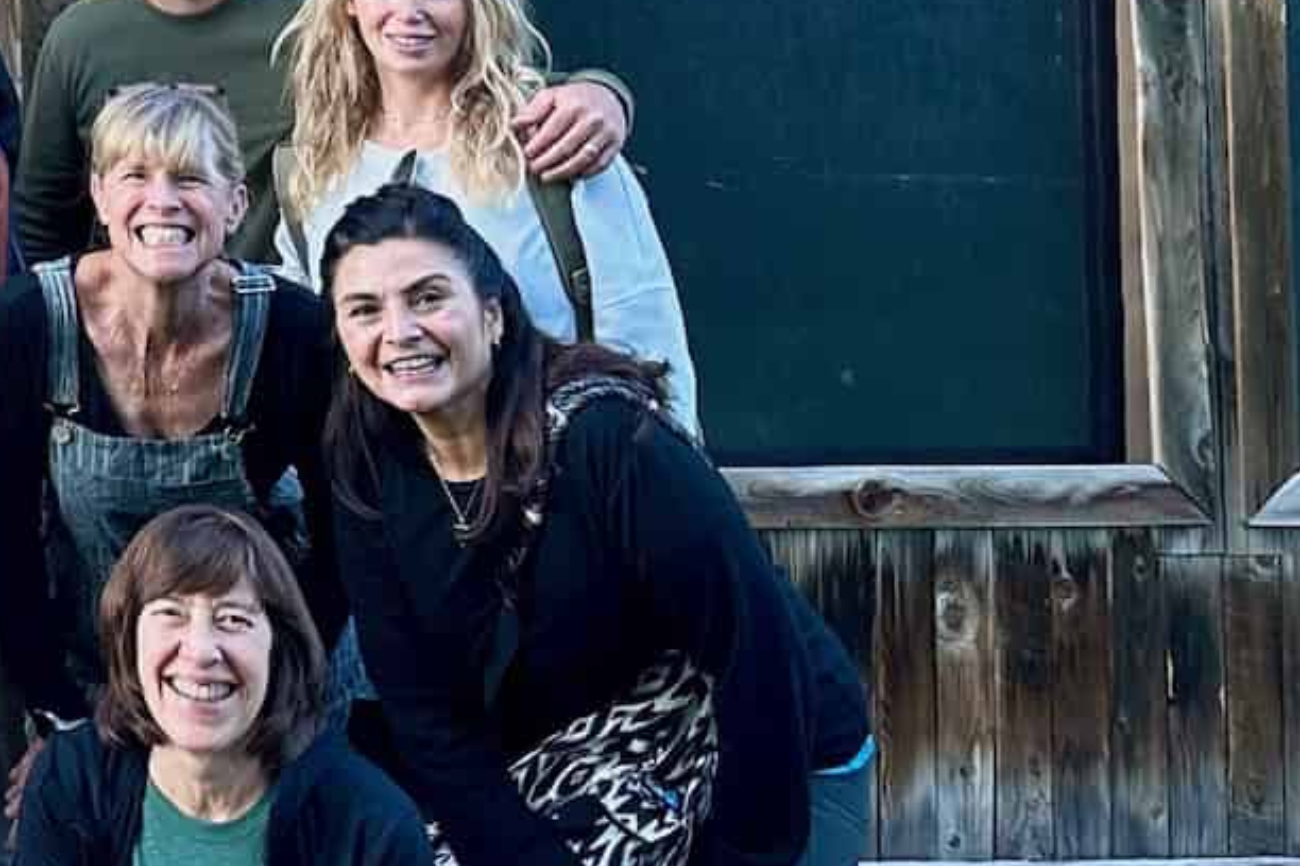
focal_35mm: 102
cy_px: -417
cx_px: -701
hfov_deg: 17.7
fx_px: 3683
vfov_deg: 12.8
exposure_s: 1/121
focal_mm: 6.9
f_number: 1.8
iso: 100
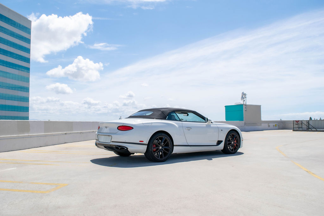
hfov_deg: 59.5
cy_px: 108
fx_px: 284
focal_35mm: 32
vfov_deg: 41.7
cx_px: 162
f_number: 8
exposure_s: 1/2000
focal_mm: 21
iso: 360
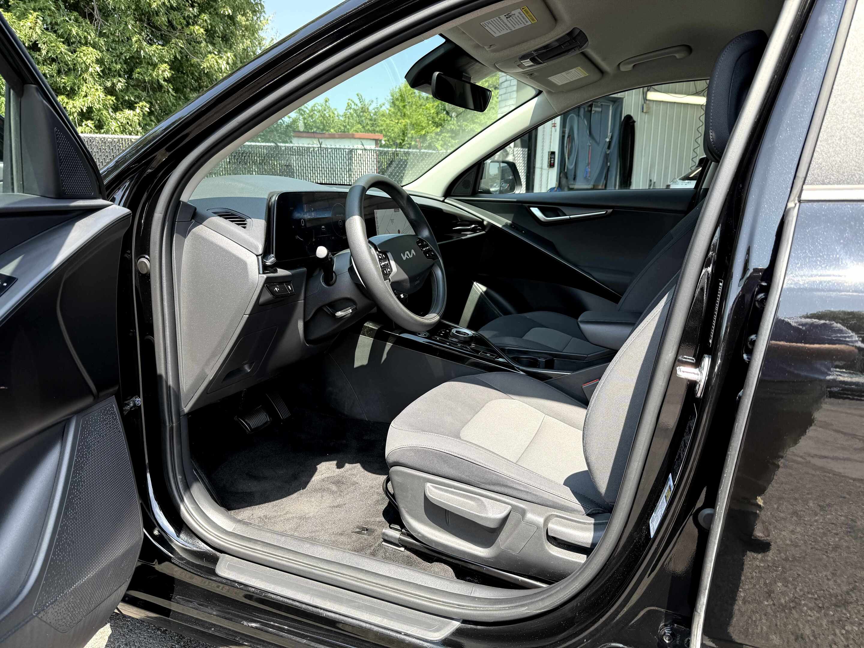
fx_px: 599
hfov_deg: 71.6
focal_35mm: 24
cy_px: 324
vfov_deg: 56.8
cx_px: 432
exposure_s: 1/627
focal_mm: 6.76
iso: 80
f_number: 1.78
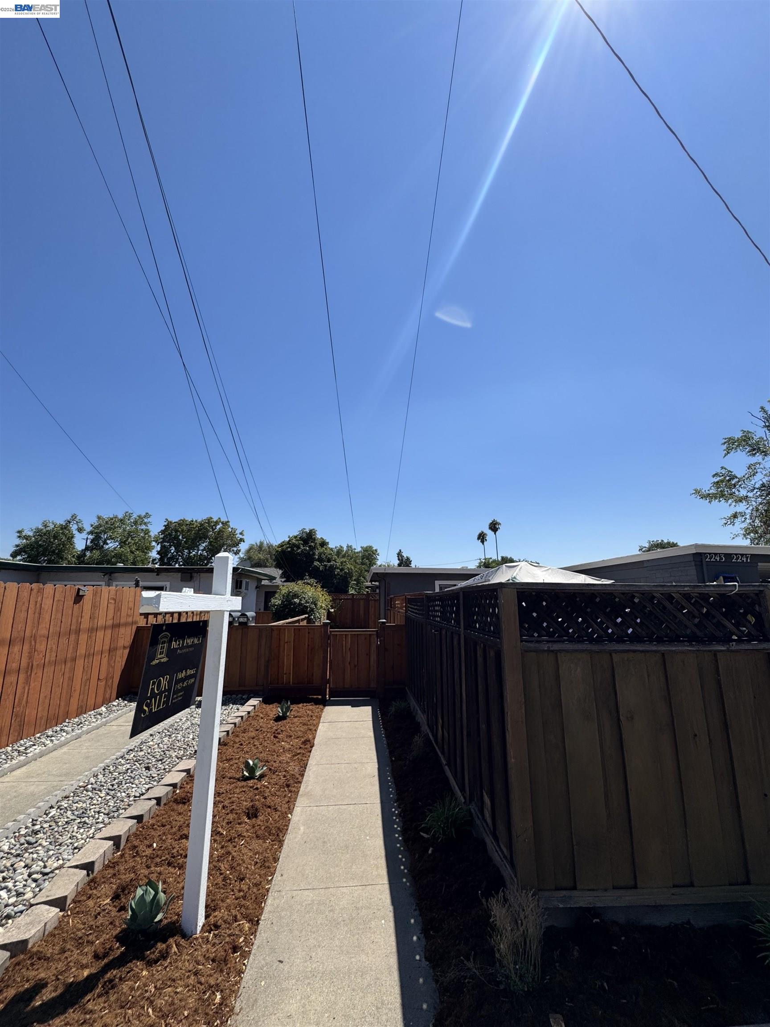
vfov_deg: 102.1
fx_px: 415
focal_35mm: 14
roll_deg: -0.7
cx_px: 385
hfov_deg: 85.7
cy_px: 514
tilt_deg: +9.7
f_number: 2.2
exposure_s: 1/2494
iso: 50
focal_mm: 2.22
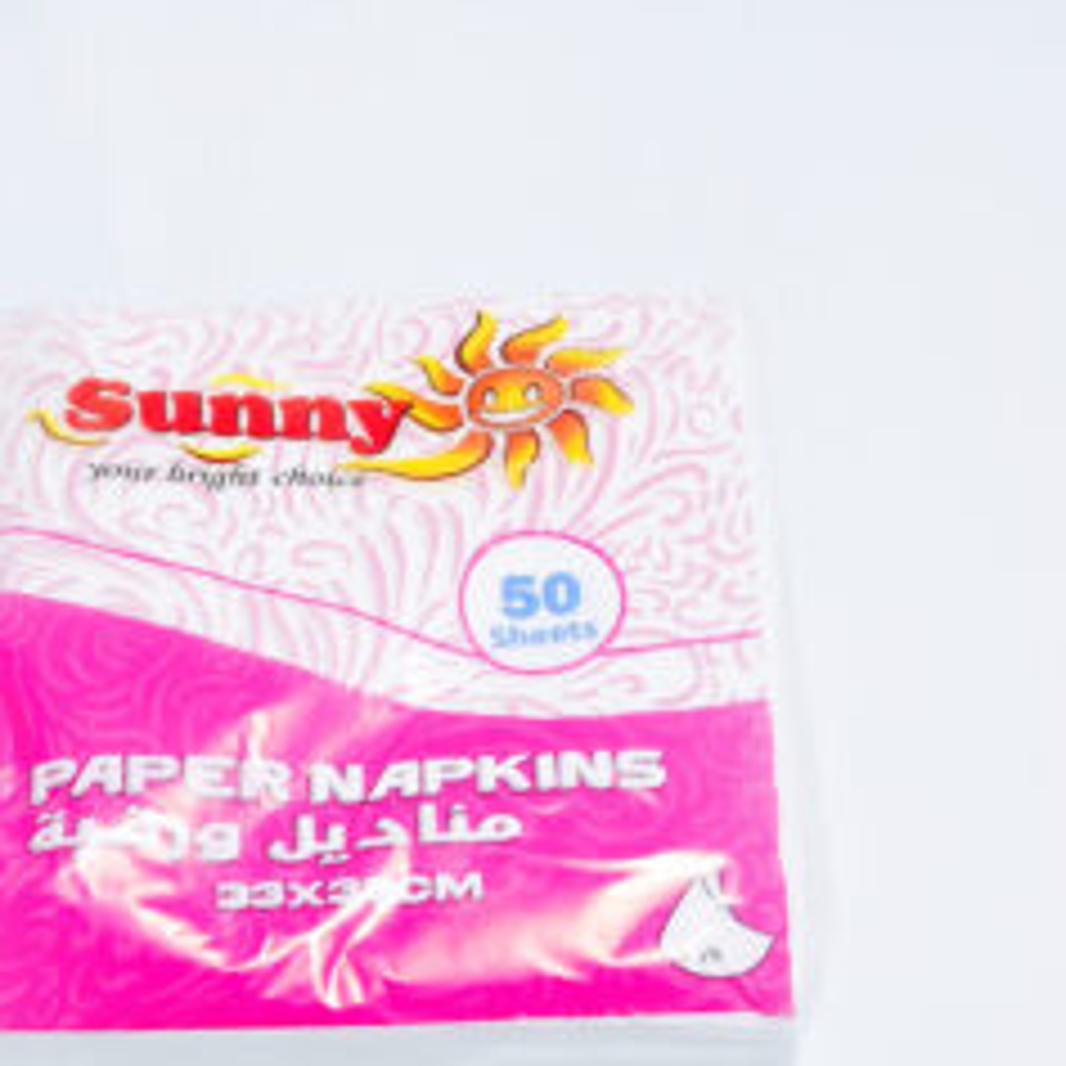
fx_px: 3763
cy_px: 641
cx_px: 342
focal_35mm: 108
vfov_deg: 16.1
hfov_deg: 16.1
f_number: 11
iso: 3200
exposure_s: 1/200
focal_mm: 70
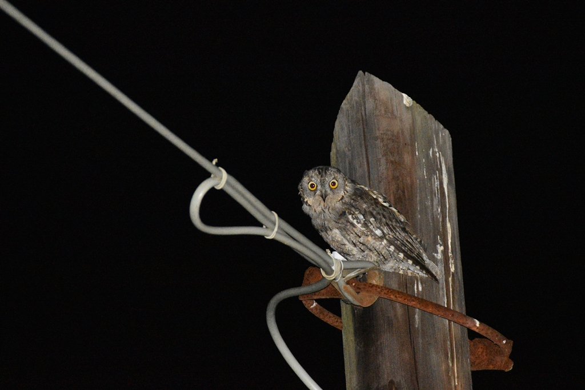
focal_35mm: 450
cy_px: 195
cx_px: 292
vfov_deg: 3.1
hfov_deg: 4.6
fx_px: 7313
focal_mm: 300
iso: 10000
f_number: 6.3
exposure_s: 1/250
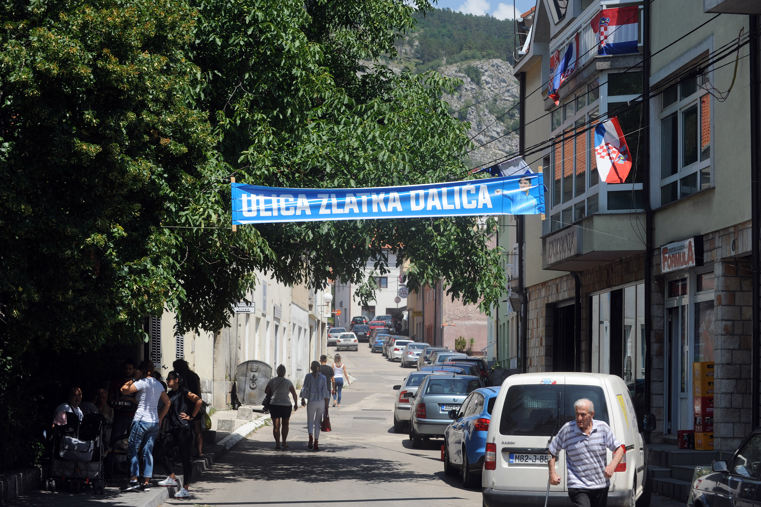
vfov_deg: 15.9
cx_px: 380
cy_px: 254
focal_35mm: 86
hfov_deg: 23.7
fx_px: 1817
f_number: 6.3
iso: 200
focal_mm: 86
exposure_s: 1/640
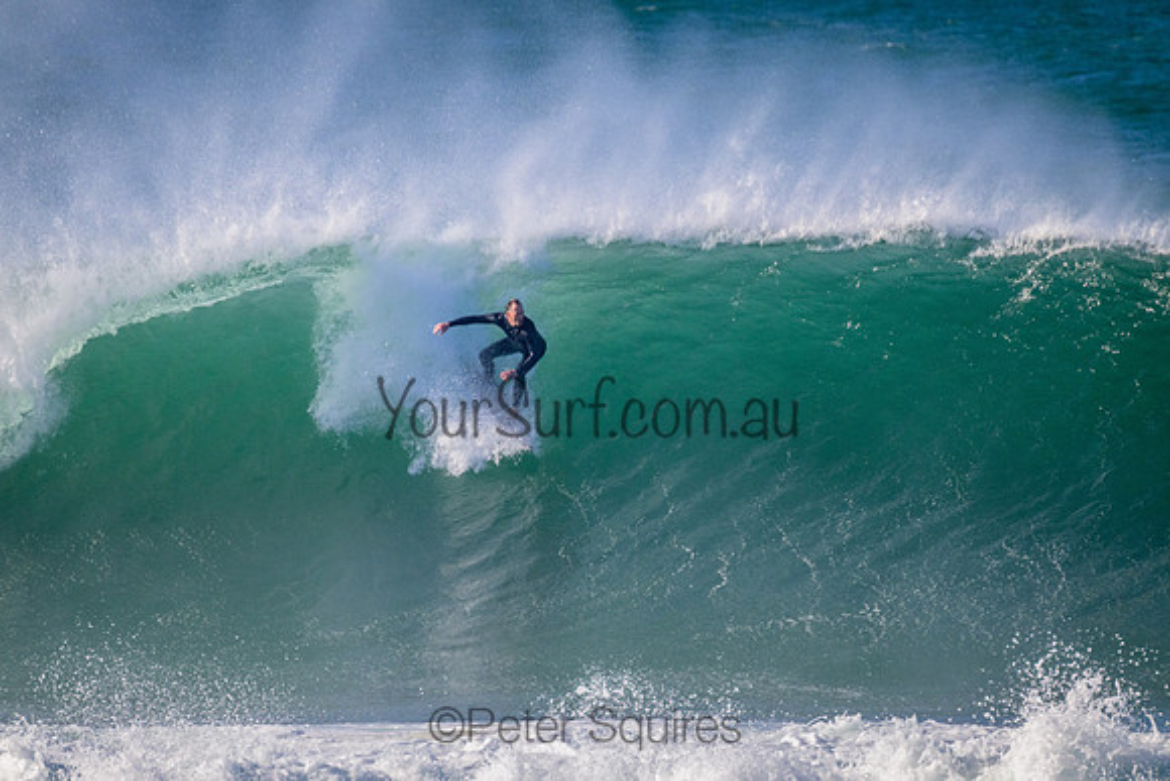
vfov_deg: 1.7
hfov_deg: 2.6
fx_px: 26005
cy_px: 390
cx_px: 585
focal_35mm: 800
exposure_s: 1/2000
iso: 2000
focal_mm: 800
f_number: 11
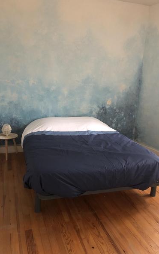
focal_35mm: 30
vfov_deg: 62.9
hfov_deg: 41.8
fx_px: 208
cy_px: 127
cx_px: 82
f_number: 1.8
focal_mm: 3.99
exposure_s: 1/4
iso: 100
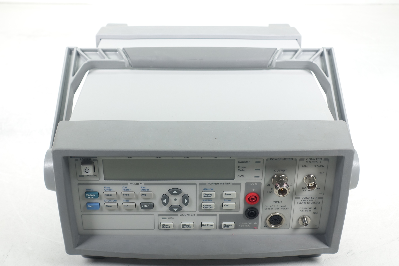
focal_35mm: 52
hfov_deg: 38.2
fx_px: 576
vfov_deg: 26.0
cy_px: 133
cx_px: 200
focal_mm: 18.89
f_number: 4
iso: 125
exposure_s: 1/80
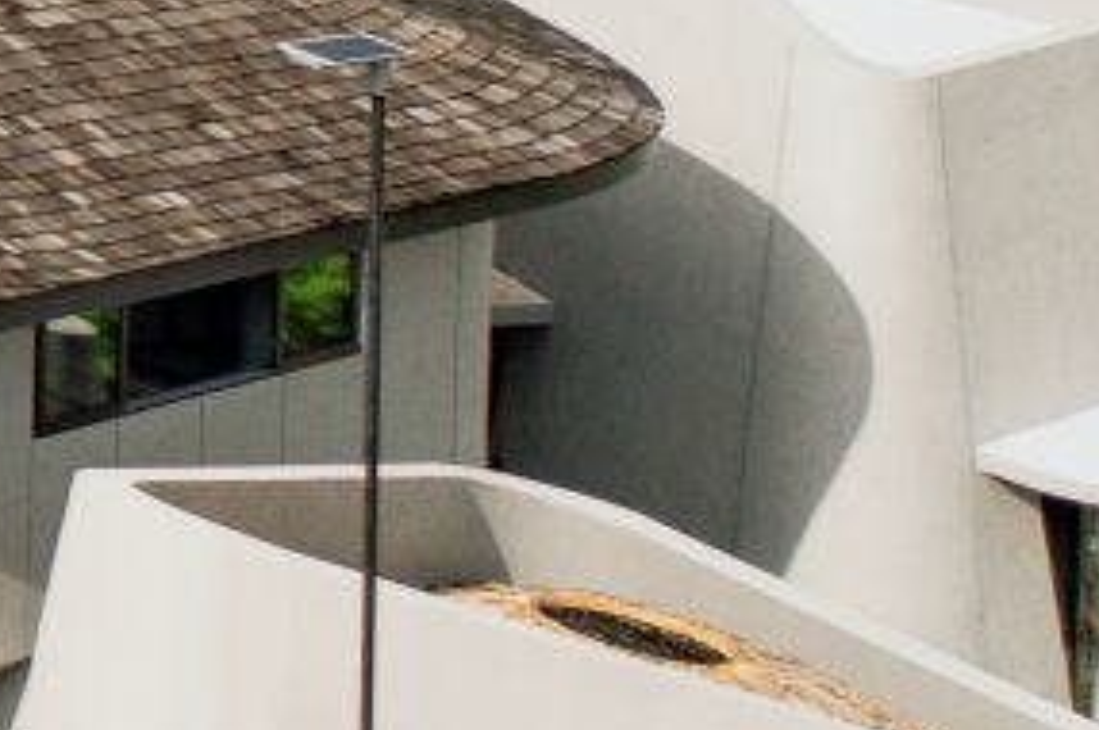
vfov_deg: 6.8
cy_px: -684
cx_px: -2367
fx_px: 5977
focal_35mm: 196
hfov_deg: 8.5
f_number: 3.2
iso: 100
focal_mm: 10.26
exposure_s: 1/50
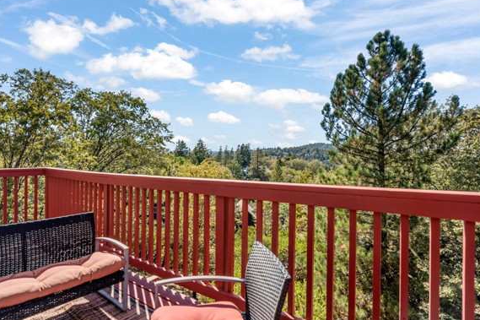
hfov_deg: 90.0
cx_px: 235
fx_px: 240
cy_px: 167
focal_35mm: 18
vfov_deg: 67.3
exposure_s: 1/400
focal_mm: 16
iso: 100
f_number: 7.1
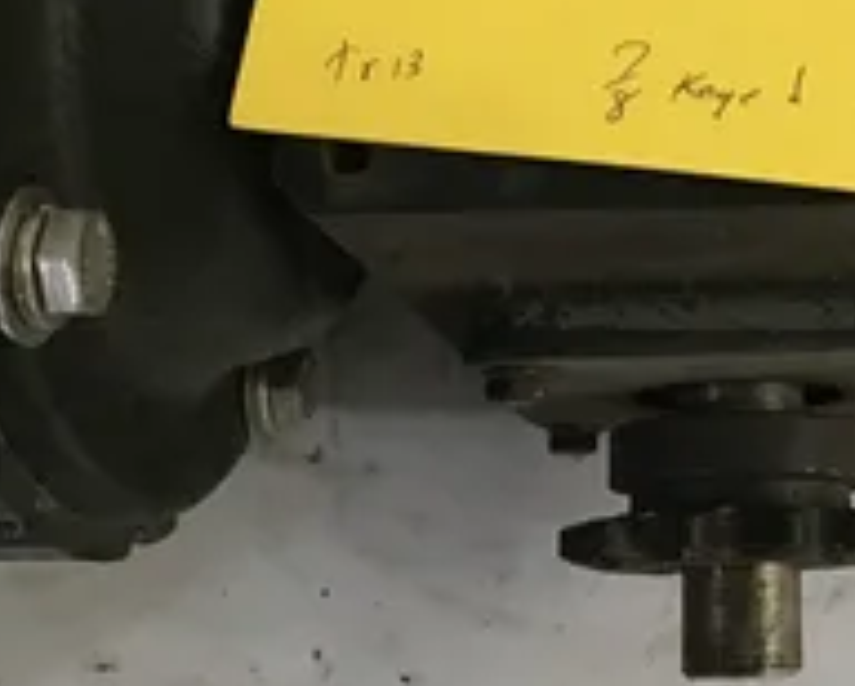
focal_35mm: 63
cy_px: 107
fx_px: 1596
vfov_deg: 23.8
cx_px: 802
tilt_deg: -72.4
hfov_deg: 28.6
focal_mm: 3.3
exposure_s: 1/33
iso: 160
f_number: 2.4
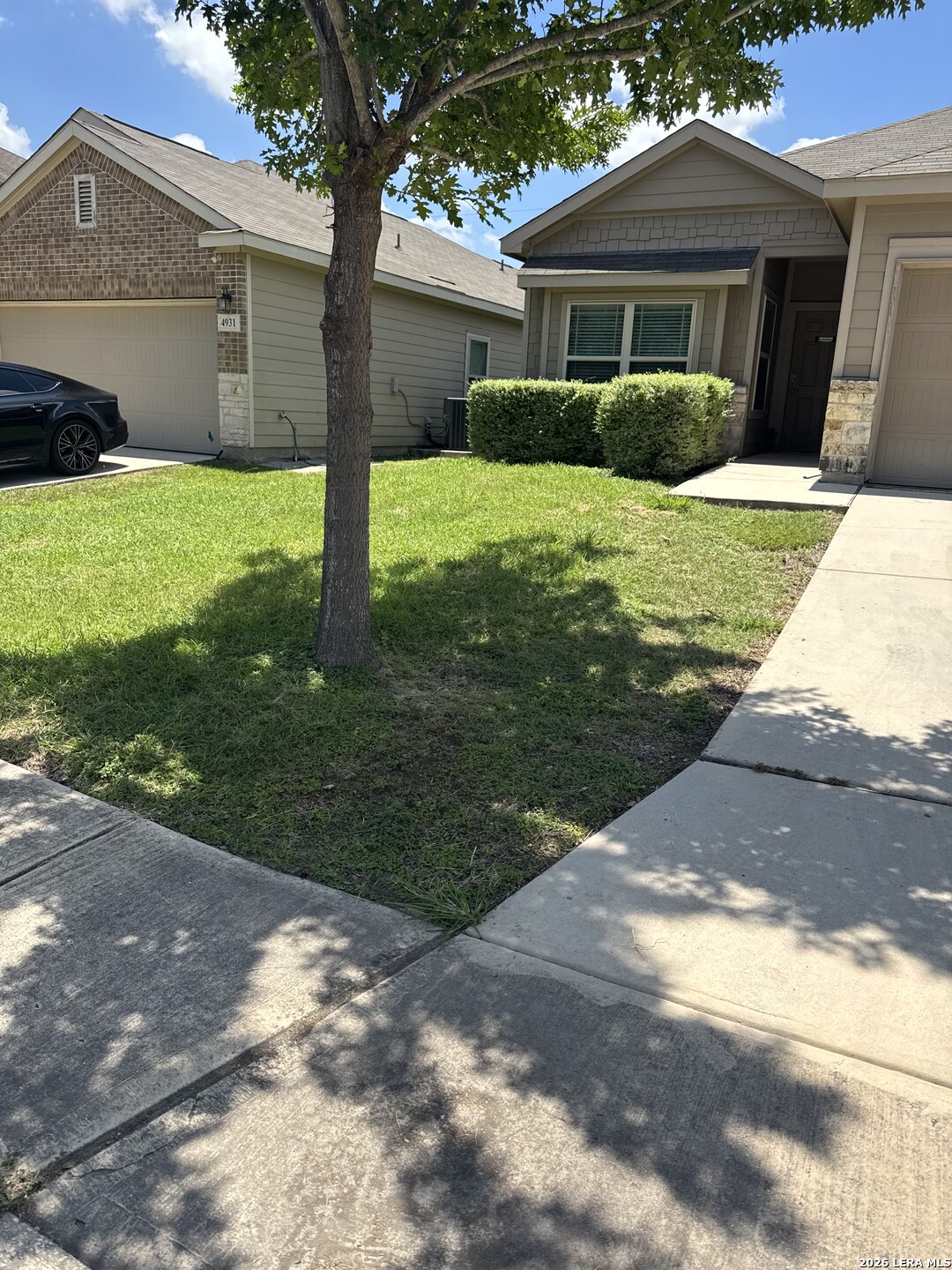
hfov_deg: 56.8
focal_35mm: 24
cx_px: 476
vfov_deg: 71.6
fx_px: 880
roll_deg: -3.2
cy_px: 635
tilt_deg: -14.3
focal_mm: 6.76
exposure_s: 1/2959
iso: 80
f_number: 1.78
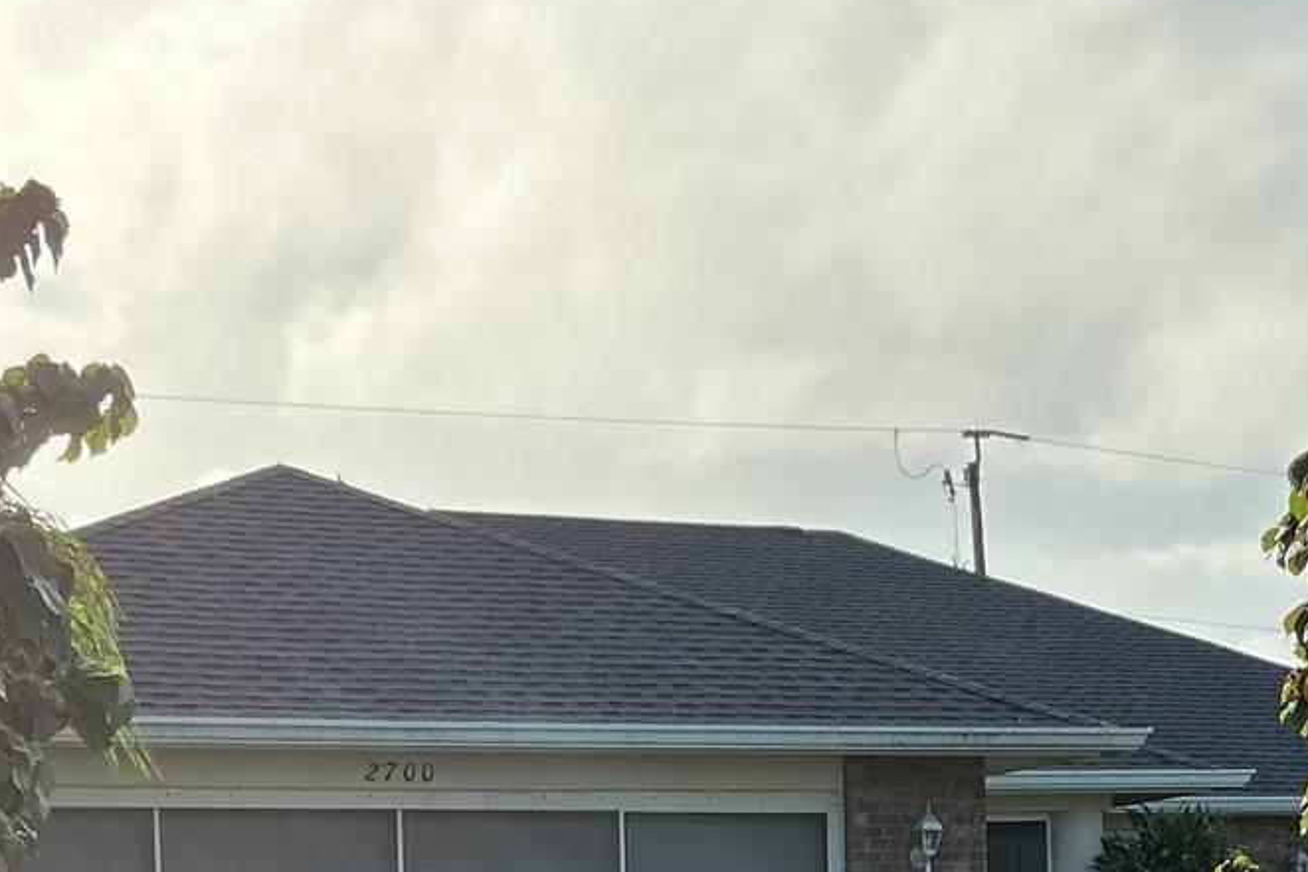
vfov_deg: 17.7
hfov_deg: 27.4
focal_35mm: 73
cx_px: 942
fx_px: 2653
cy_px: 1066
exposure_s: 1/1984
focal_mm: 3
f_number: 1.8
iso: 25
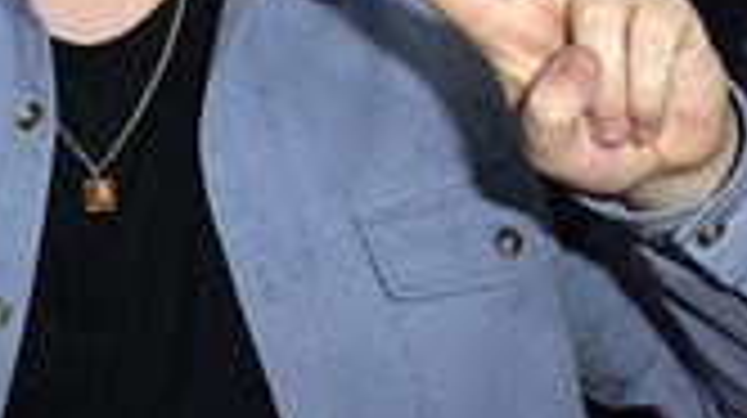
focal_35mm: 91
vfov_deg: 12.9
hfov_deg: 23.0
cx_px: 128
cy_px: -72
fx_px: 1801
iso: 1600
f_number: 5.6
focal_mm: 32
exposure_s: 1/250
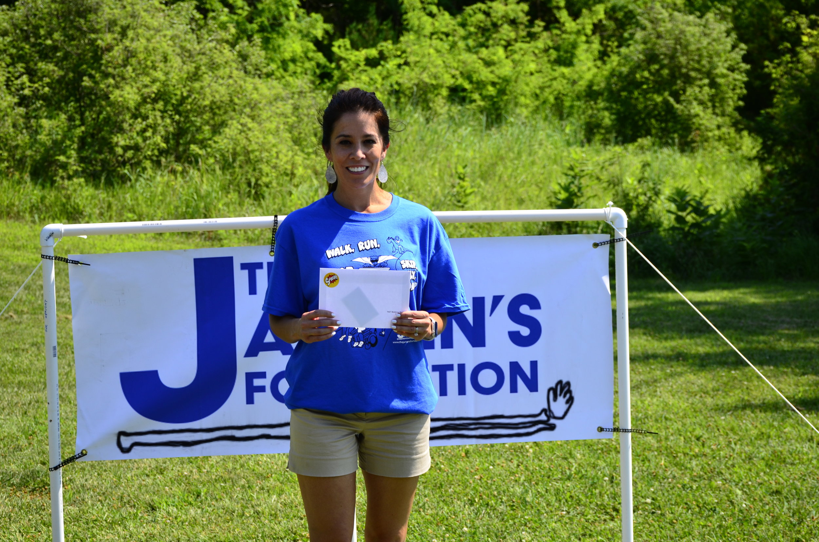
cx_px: 410
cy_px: 271
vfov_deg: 17.4
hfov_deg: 26.0
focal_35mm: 78
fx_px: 1771
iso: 200
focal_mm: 52
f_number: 7.1
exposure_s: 1/200
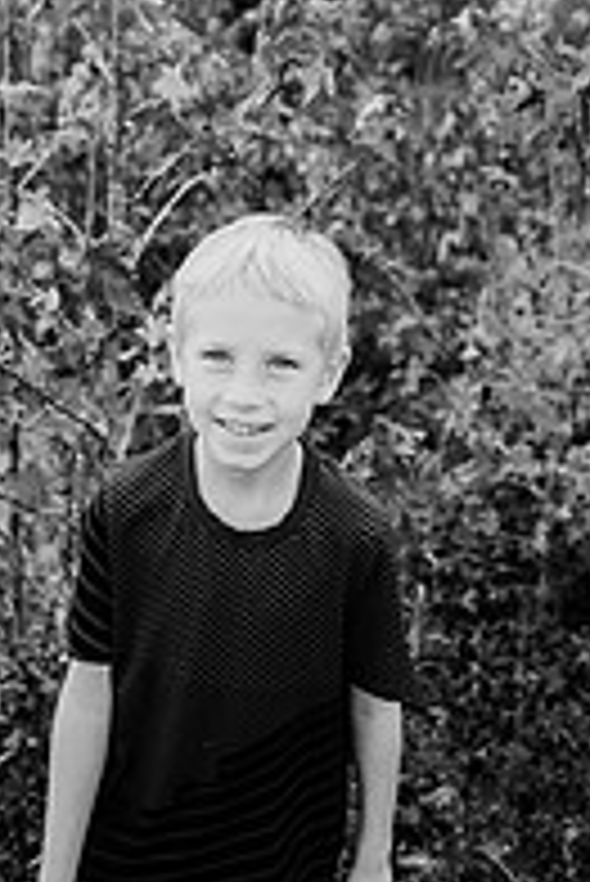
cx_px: 266
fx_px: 1350
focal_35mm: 55
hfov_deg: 24.6
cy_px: 54
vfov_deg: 33.8
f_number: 2.5
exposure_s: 1/800
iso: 200
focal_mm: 24
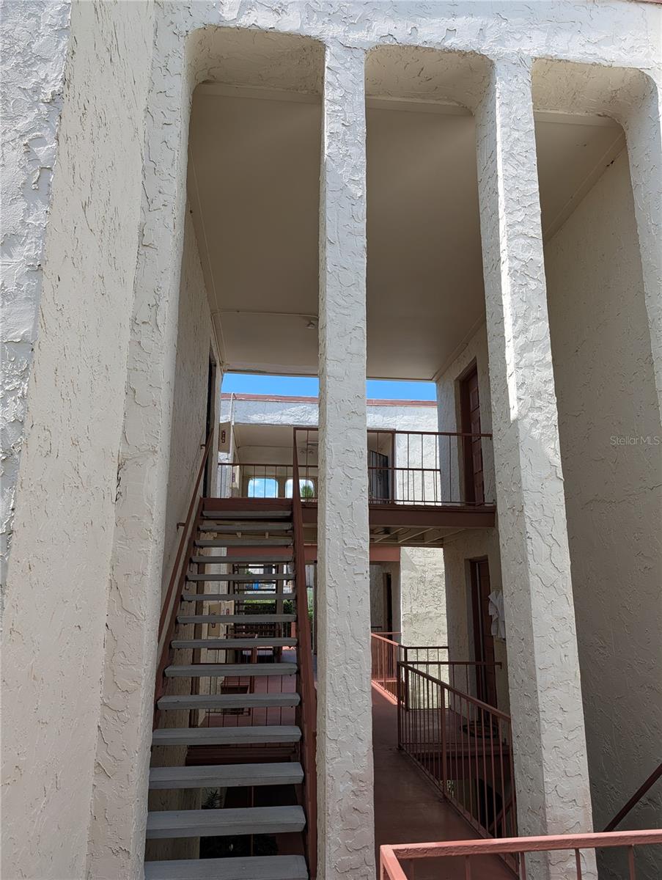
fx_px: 611
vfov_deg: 71.5
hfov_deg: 56.9
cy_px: 440
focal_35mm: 24
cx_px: 331
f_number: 1.68
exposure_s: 1/674
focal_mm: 6.9
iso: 22
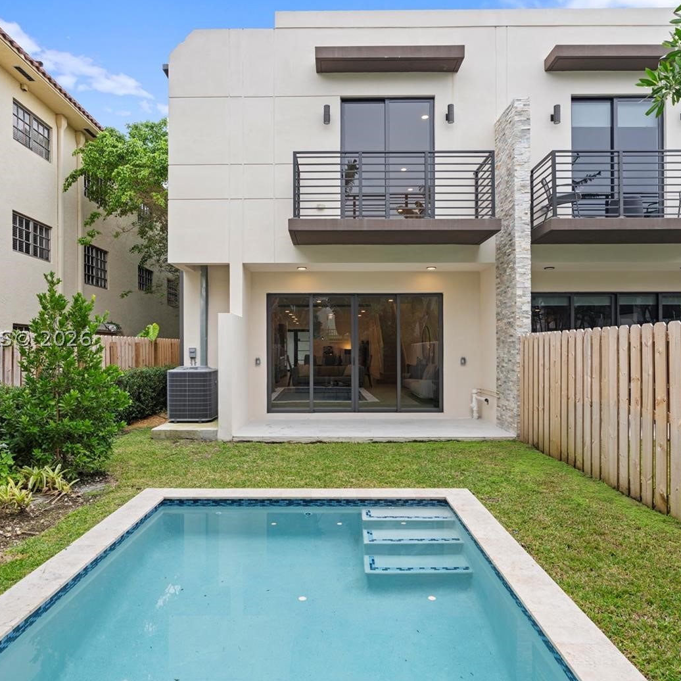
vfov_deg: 72.1
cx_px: 321
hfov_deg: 72.1
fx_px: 467
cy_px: 339
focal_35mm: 21
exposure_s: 1/30
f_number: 5.6
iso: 64
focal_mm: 16
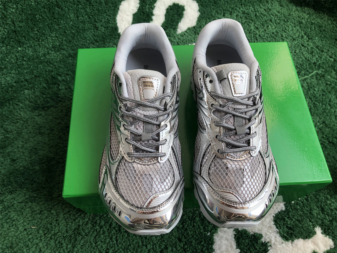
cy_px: 126
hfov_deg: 63.4
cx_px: 168
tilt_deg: -62.4
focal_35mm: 28
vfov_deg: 49.7
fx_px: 273
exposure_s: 1/268
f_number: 1.8
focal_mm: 4
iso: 20
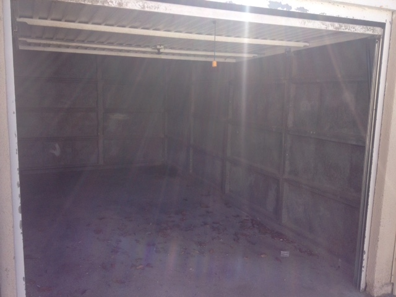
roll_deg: -1.0
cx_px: 198
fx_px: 400
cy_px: 148
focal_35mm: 35
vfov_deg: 40.7
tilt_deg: -12.6
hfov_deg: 52.6
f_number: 2.4
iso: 50
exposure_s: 1/587
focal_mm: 4.28
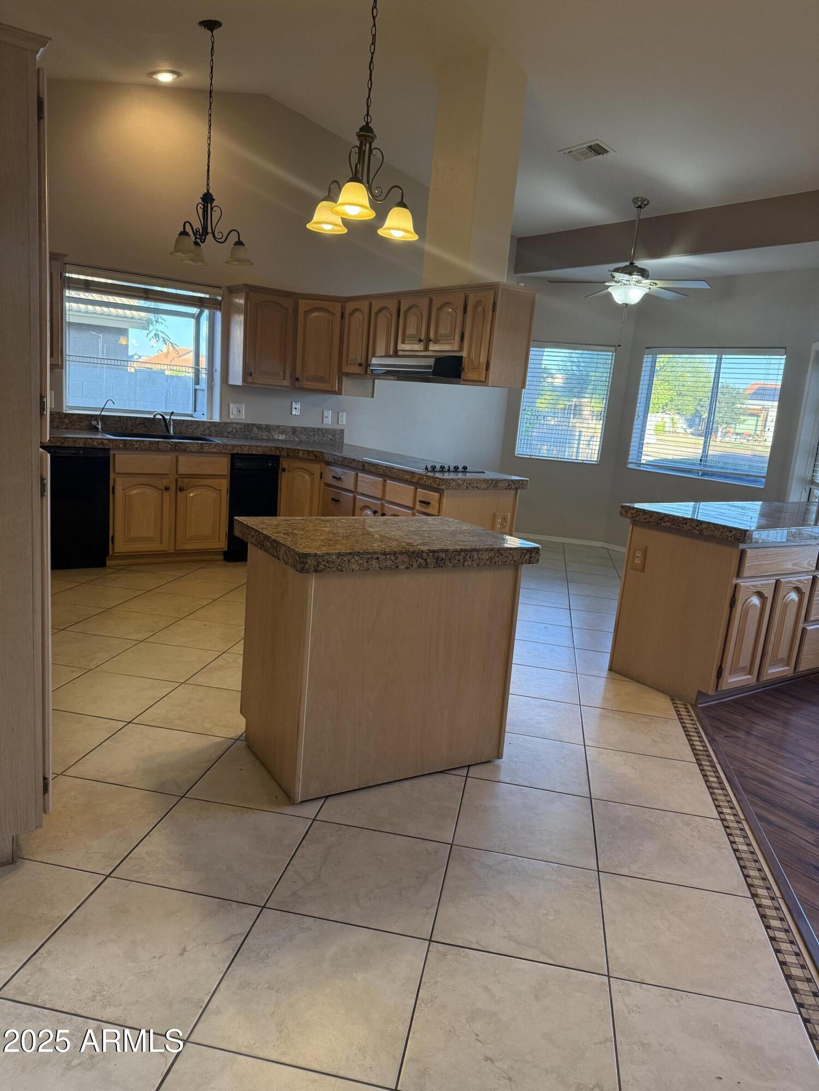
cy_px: 546
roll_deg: -5.8
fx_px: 757
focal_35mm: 24
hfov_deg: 56.8
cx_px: 410
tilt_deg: -11.9
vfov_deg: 71.6
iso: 200
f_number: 1.78
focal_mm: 6.76
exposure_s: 1/127
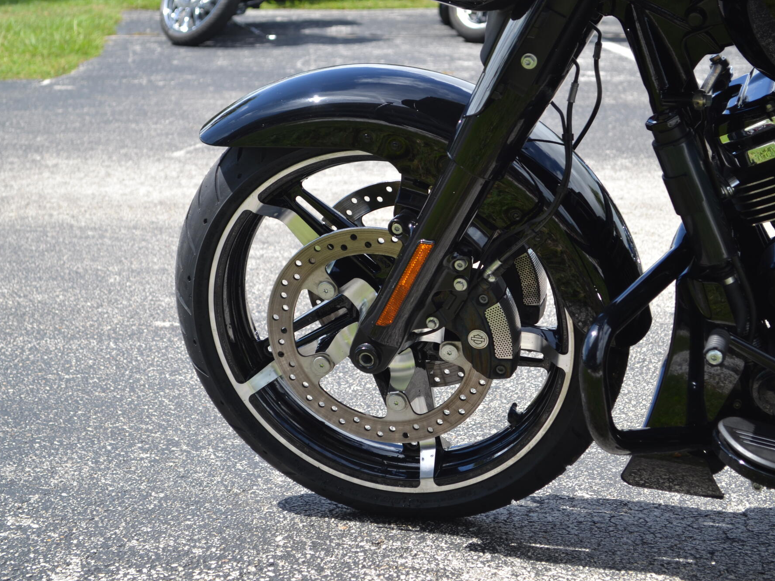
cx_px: 391
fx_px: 2005
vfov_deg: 16.5
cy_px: 291
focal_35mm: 90
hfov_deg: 21.9
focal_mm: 55
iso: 100
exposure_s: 1/200
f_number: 6.3
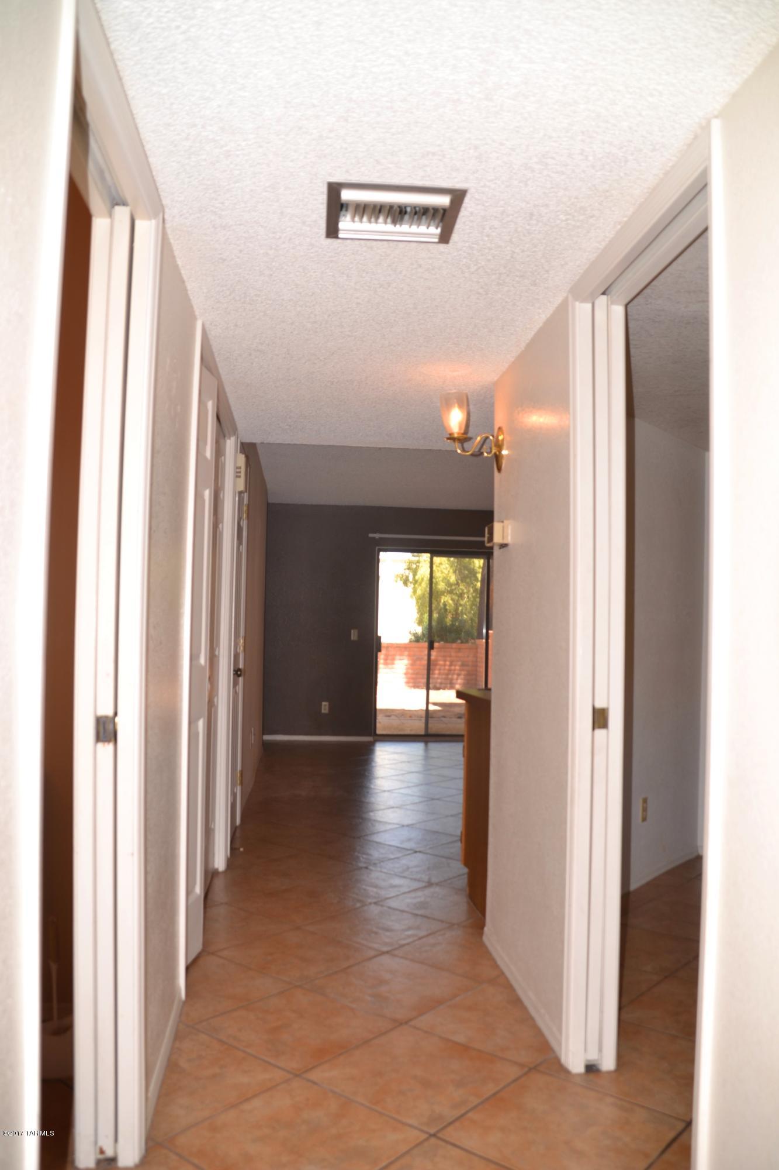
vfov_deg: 61.9
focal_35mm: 30
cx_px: 390
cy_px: 585
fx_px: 974
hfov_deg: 43.6
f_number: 3.5
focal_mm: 20
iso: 100
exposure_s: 1/100
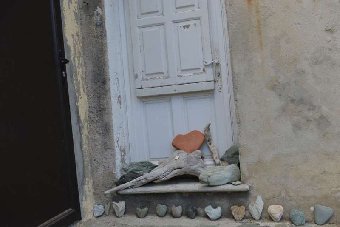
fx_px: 331
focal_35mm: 35
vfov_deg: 37.9
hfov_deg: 54.4
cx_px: 170
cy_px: 114
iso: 125
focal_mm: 35
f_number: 5
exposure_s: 1/100
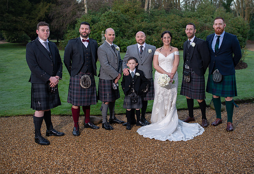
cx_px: 142
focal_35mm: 39
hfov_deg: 49.2
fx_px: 277
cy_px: 79
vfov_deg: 34.9
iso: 125
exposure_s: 1/250
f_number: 2.8
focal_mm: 35
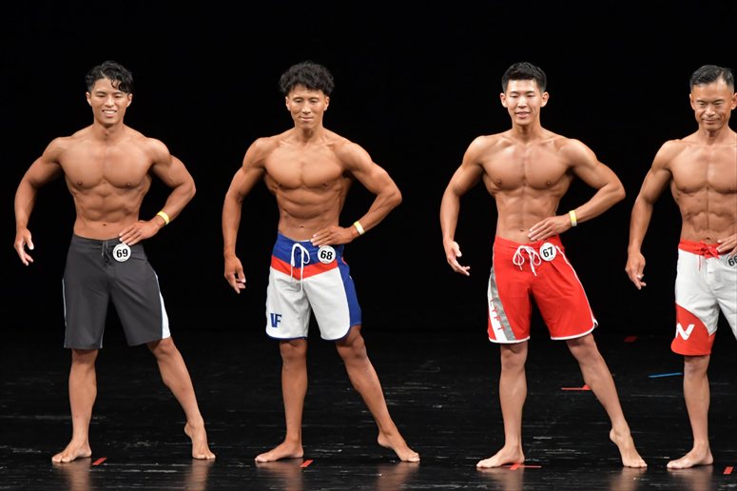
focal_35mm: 270
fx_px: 5525
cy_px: 246
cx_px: 368
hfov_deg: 7.6
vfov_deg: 5.1
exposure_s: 1/400
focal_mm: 180
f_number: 5.6
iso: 3200
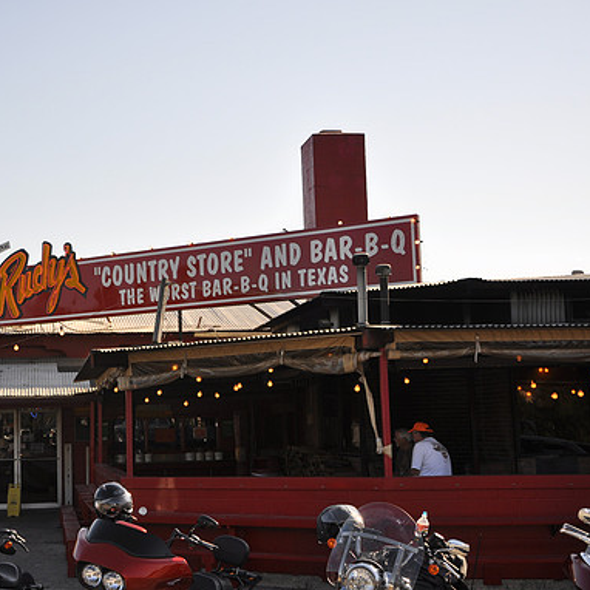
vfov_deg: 29.6
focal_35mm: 58
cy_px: 294
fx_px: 1118
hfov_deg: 29.1
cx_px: 156
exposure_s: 1/200
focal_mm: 30
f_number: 6.3
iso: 200
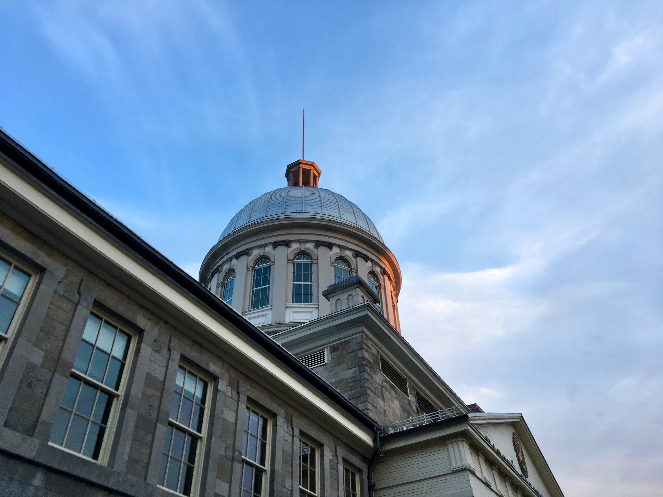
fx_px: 555
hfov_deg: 61.7
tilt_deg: +41.0
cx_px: 332
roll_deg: +3.8
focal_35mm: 29
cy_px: 248
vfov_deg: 48.2
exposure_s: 1/60
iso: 25
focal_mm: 4.15
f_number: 2.2
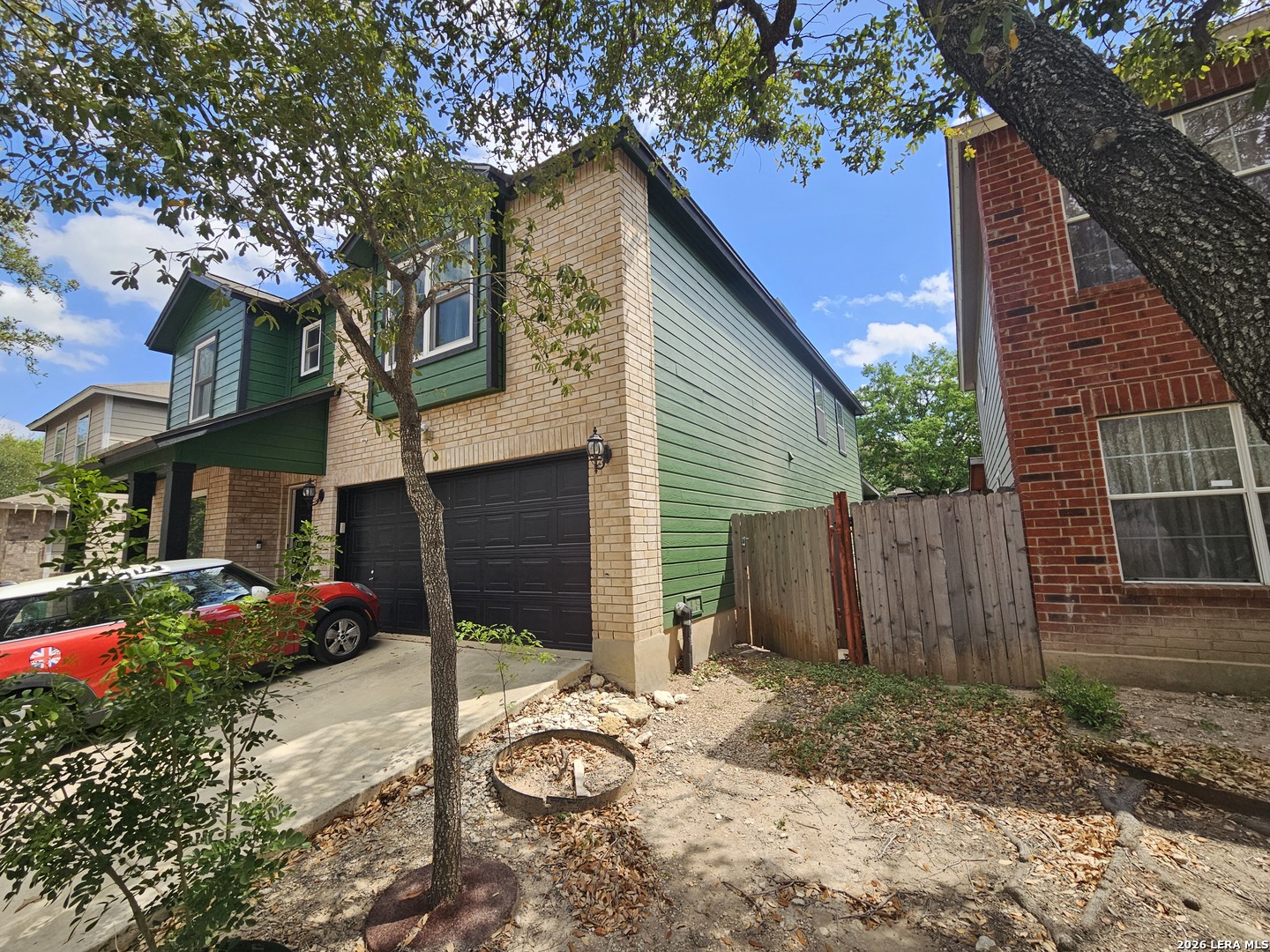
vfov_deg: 89.9
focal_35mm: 13
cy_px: 476
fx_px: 477
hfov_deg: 106.2
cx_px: 635
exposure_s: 1/1114
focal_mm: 2.2
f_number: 2.2
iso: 50
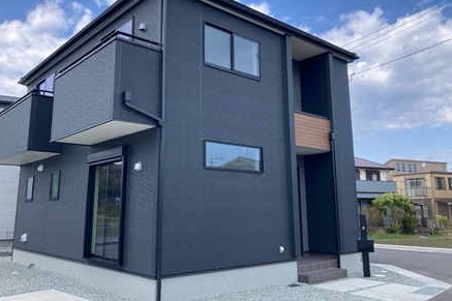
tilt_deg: +10.4
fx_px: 402
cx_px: 213
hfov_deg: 58.7
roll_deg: -1.5
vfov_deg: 41.0
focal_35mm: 32
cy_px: 132
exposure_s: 1/838
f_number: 1.8
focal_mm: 3.99
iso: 20
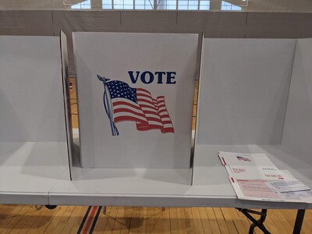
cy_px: 117
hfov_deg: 65.3
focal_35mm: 27
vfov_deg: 51.4
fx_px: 243
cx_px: 156
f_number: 1.73
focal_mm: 4.38
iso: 118
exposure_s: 1/120
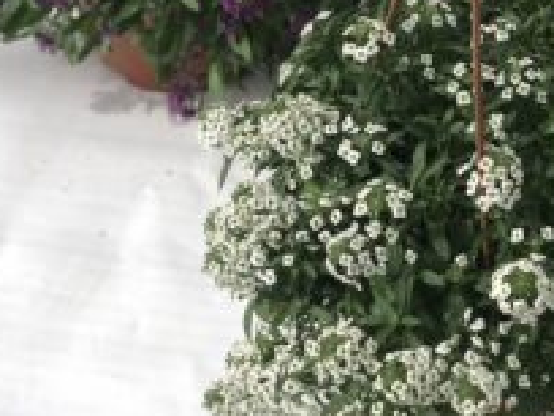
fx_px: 1632
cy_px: 24
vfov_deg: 14.3
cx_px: 437
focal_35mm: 102
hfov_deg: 19.1
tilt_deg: -45.3
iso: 16
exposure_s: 1/124
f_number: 2.4
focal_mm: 6
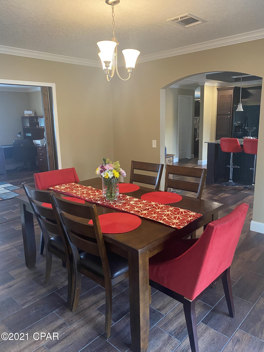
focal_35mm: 26
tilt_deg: -11.6
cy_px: 176
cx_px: 132
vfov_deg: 67.3
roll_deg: +1.7
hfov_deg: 53.1
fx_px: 264
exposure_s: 1/60
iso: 400
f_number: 1.8
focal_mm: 4.25
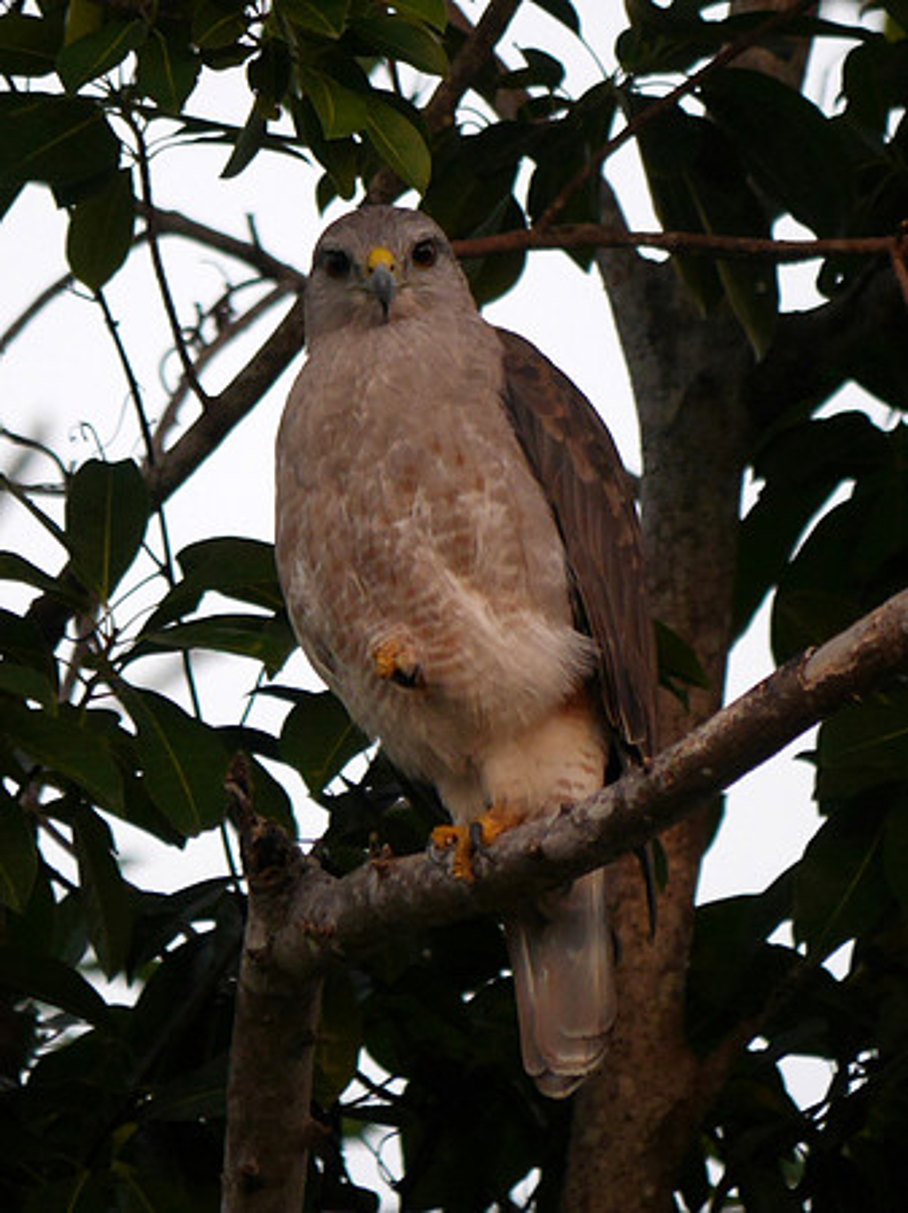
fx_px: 21004
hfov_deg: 2.5
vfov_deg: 3.3
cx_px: 454
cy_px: 606
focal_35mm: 600
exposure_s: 1/200
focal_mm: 300
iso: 1000
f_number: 5.6
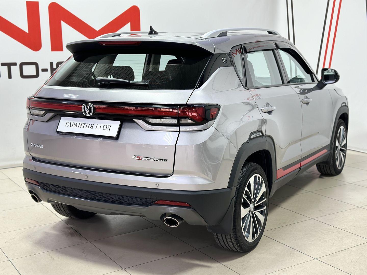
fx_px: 509
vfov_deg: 30.3
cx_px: 184
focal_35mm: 48
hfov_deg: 39.7
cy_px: 138
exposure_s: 1/100
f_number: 1.78
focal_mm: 6.86
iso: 160
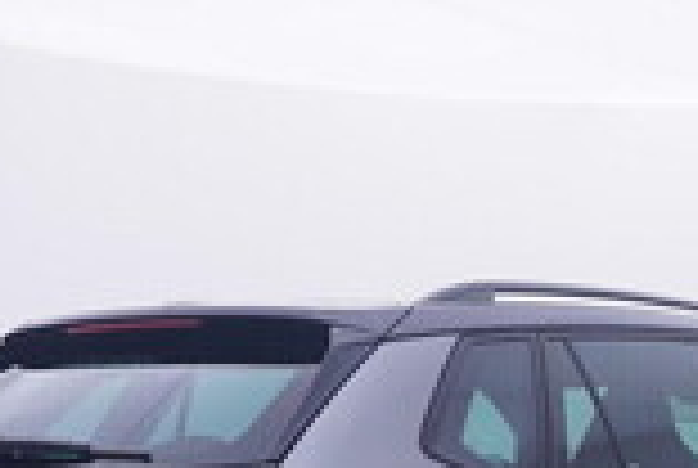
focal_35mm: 80
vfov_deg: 16.6
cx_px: 619
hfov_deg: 24.7
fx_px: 1550
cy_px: 529
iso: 200
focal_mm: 15
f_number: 5
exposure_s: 1/80
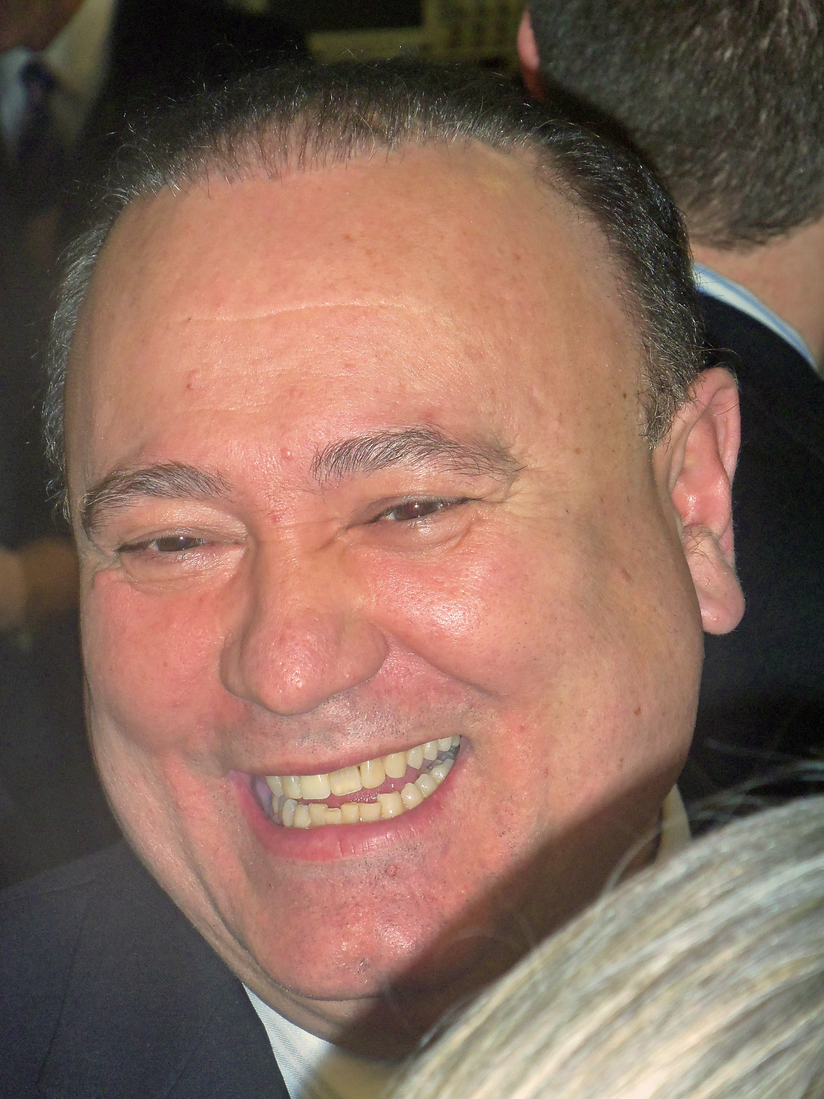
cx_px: 412
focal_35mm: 132
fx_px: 4190
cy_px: 550
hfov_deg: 11.2
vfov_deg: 14.9
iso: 100
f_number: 4.7
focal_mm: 23.7
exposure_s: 1/40
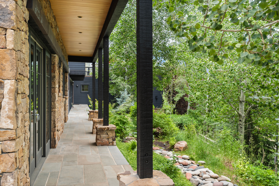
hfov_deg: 58.7
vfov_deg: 41.1
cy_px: 93
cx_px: 140
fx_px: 248
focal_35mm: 32
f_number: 7.1
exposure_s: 1/8
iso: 100
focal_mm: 32
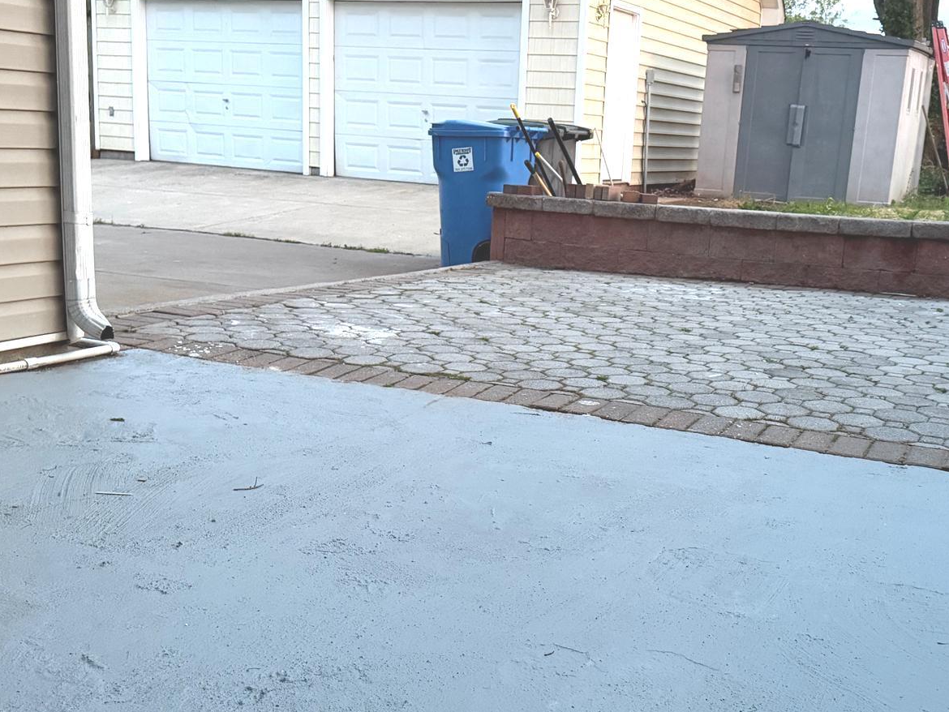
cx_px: 543
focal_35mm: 42
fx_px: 1152
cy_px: 405
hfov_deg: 44.7
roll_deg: -2.4
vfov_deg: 34.3
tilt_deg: -12.7
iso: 800
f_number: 1.78
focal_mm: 6.76
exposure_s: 1/54
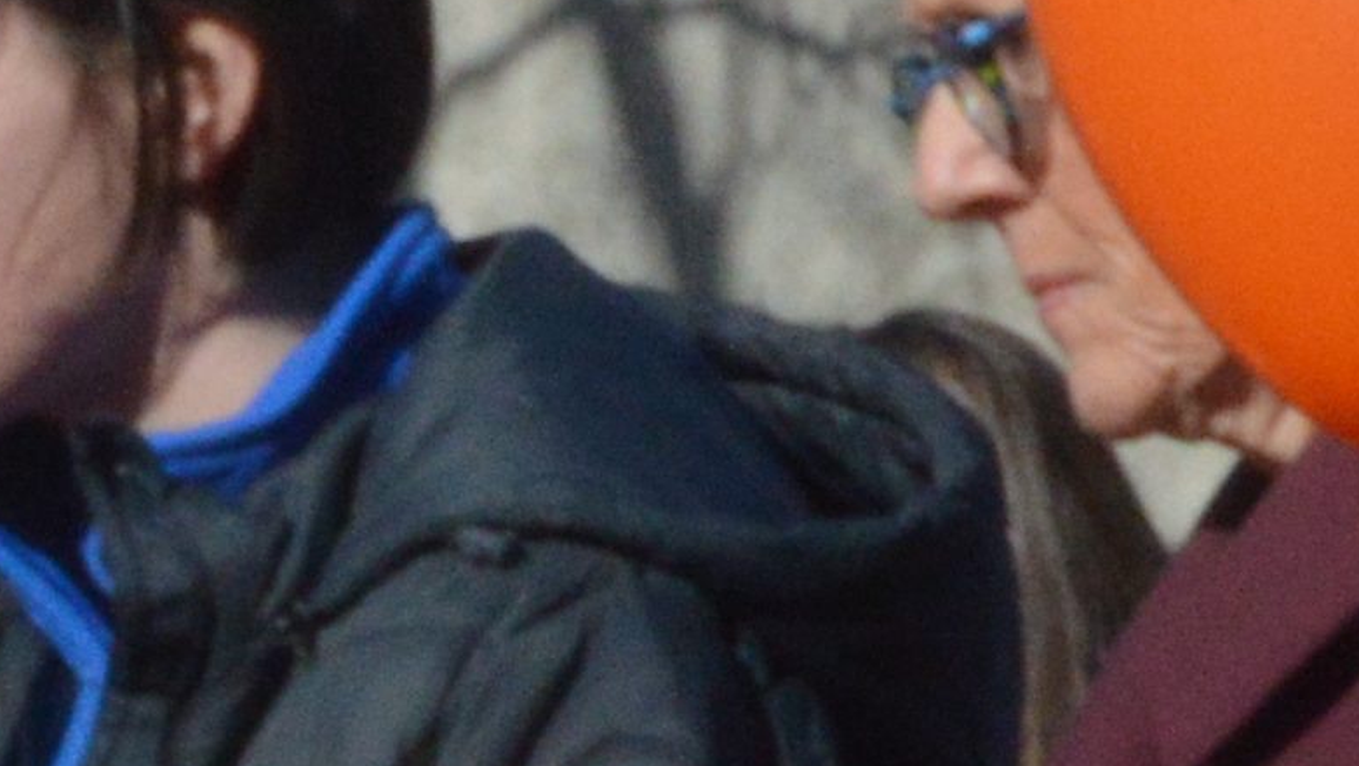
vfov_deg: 2.2
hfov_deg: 3.8
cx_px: -1500
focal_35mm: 556
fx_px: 20043
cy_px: 1591
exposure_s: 1/200
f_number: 36
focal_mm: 46
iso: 1100
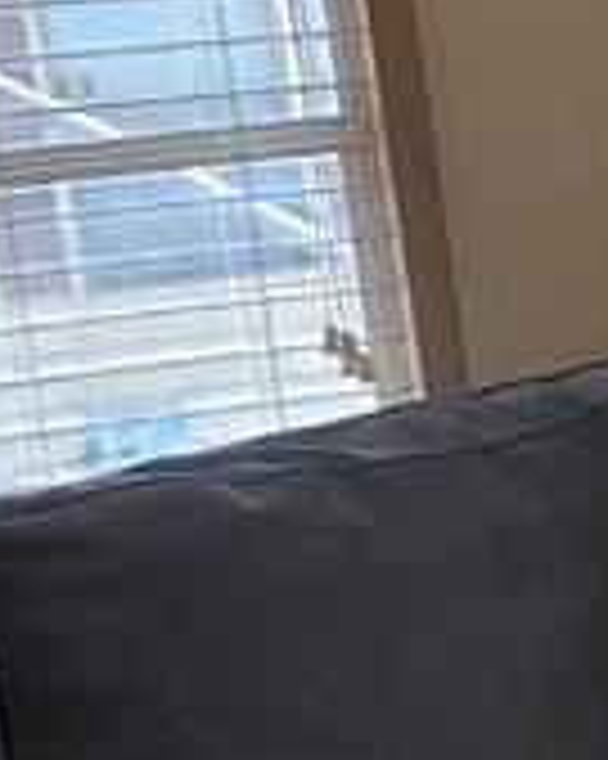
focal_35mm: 213
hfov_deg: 6.0
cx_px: 2464
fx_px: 4795
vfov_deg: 9.1
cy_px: 454
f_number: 1.8
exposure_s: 1/120
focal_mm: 5.4
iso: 160
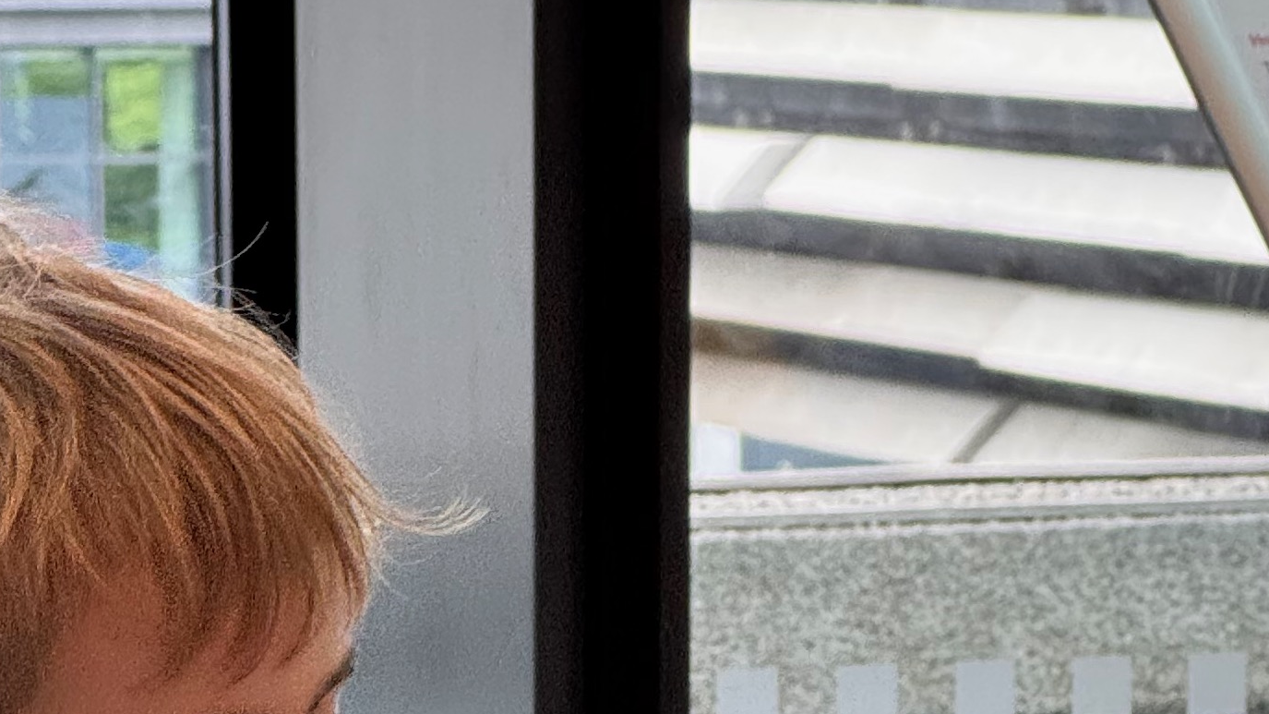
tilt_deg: -10.0
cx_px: 552
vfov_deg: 6.7
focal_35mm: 177
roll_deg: -0.1
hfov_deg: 12.2
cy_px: 1268
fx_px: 5955
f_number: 2.8
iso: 160
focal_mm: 9
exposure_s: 1/120
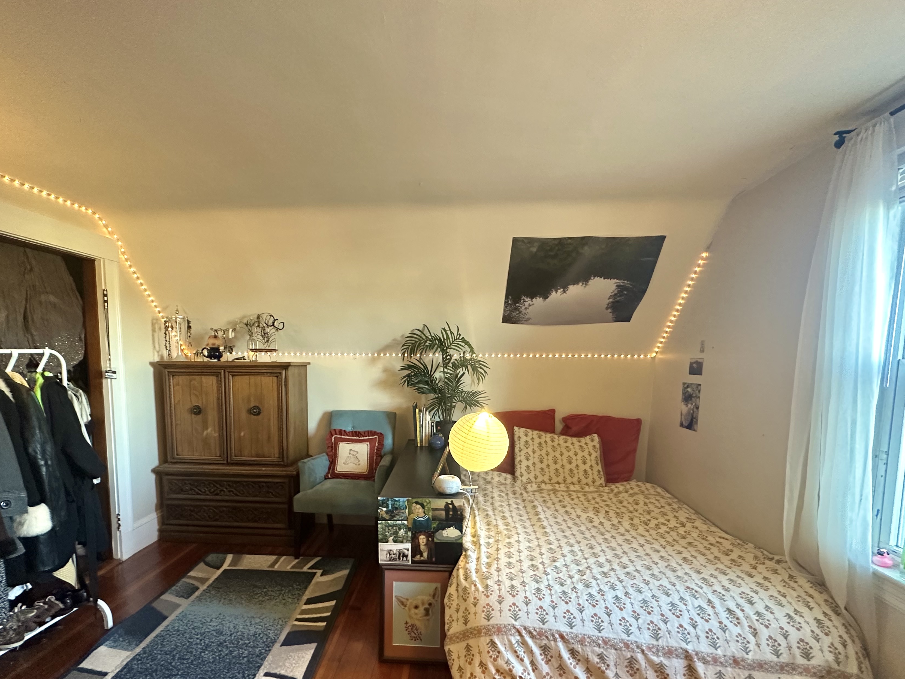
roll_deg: -0.7
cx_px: 421
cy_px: 406
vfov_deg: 74.0
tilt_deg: -5.1
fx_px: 444
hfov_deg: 90.9
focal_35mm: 17
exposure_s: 1/59
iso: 400
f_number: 2.2
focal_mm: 2.22
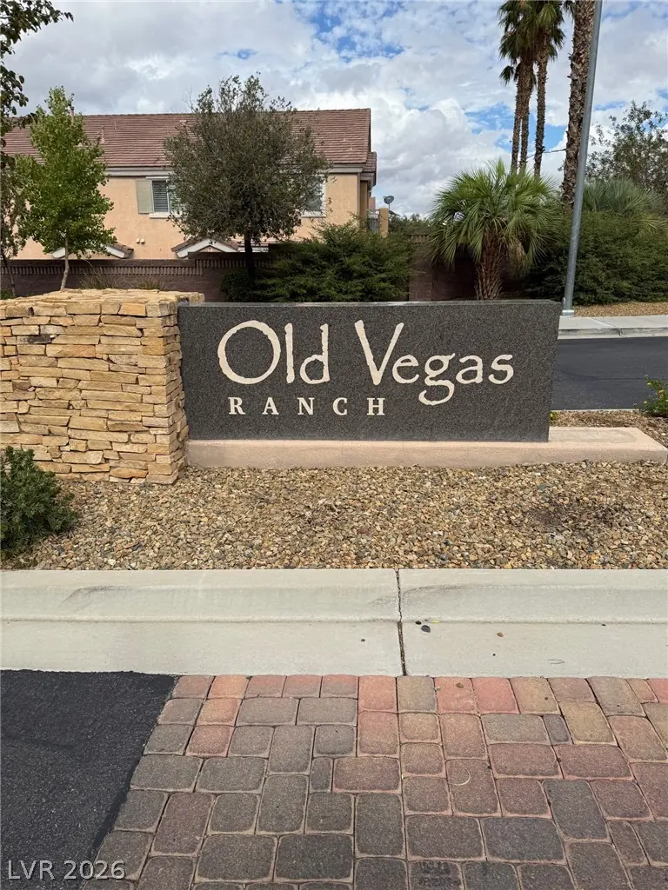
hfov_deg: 56.8
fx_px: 618
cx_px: 334
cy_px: 445
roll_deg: +0.4
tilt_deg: -19.0
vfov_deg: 71.6
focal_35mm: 24
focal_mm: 6.76
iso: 80
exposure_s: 1/5319
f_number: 1.78
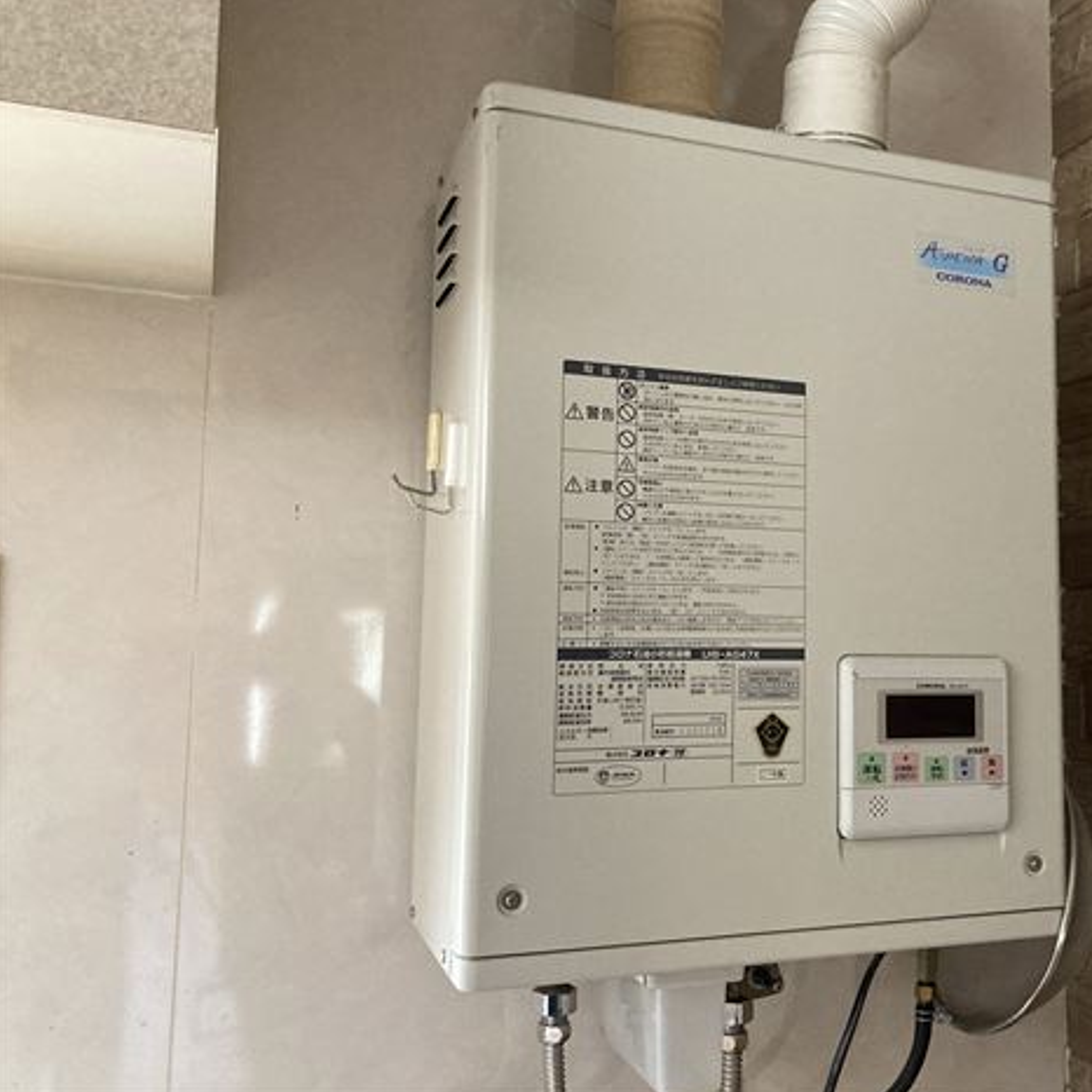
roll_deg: -1.6
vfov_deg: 48.4
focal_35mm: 34
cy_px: 539
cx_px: 743
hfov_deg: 47.5
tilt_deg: +5.8
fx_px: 1213
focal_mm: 3.99
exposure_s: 1/57
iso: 320
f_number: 1.8
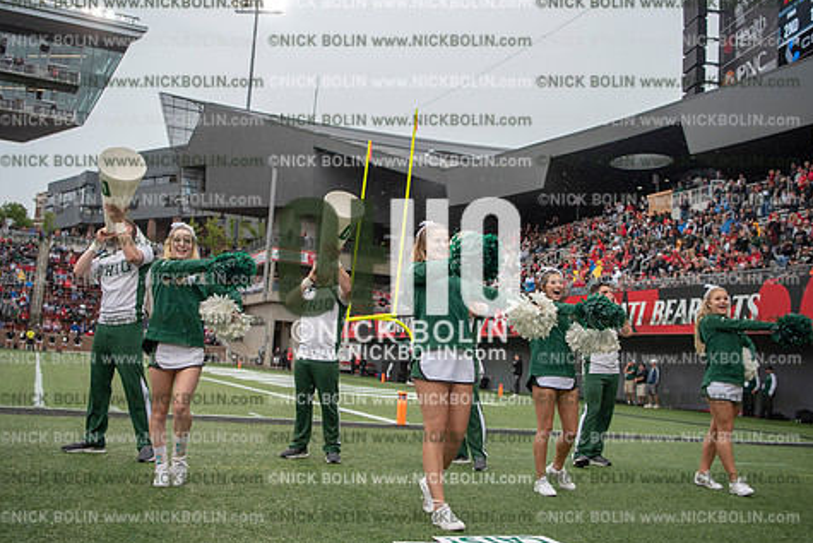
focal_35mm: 33
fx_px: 745
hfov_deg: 57.2
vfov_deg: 40.0
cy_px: 280
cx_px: 399
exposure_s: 1/1000
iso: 250
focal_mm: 27
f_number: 2.8
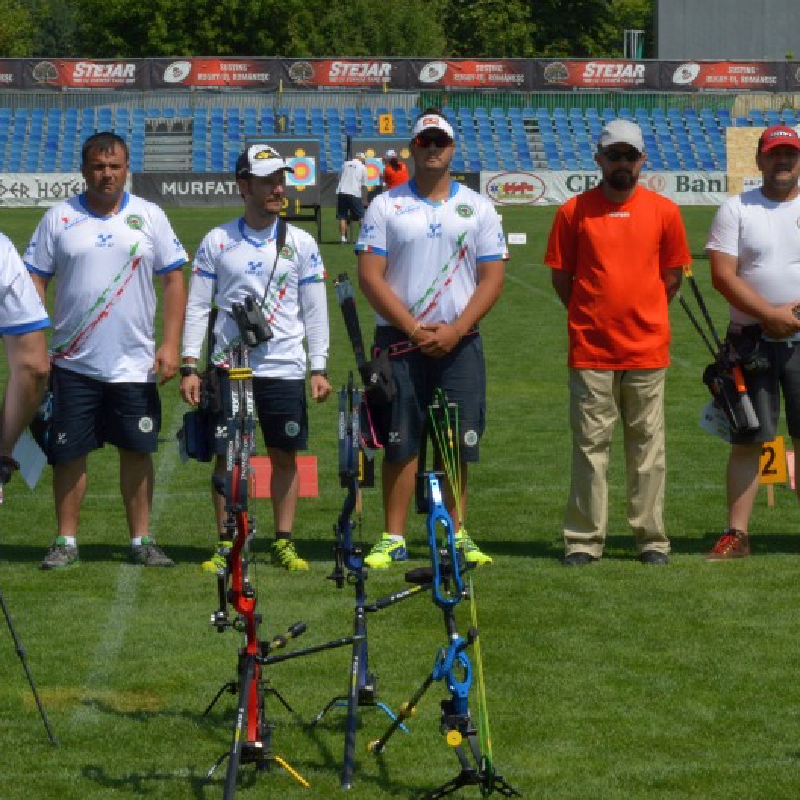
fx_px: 3530
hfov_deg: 12.9
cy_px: 400
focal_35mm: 135
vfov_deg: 12.9
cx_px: 565
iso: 400
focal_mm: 70
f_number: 22
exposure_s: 1/250
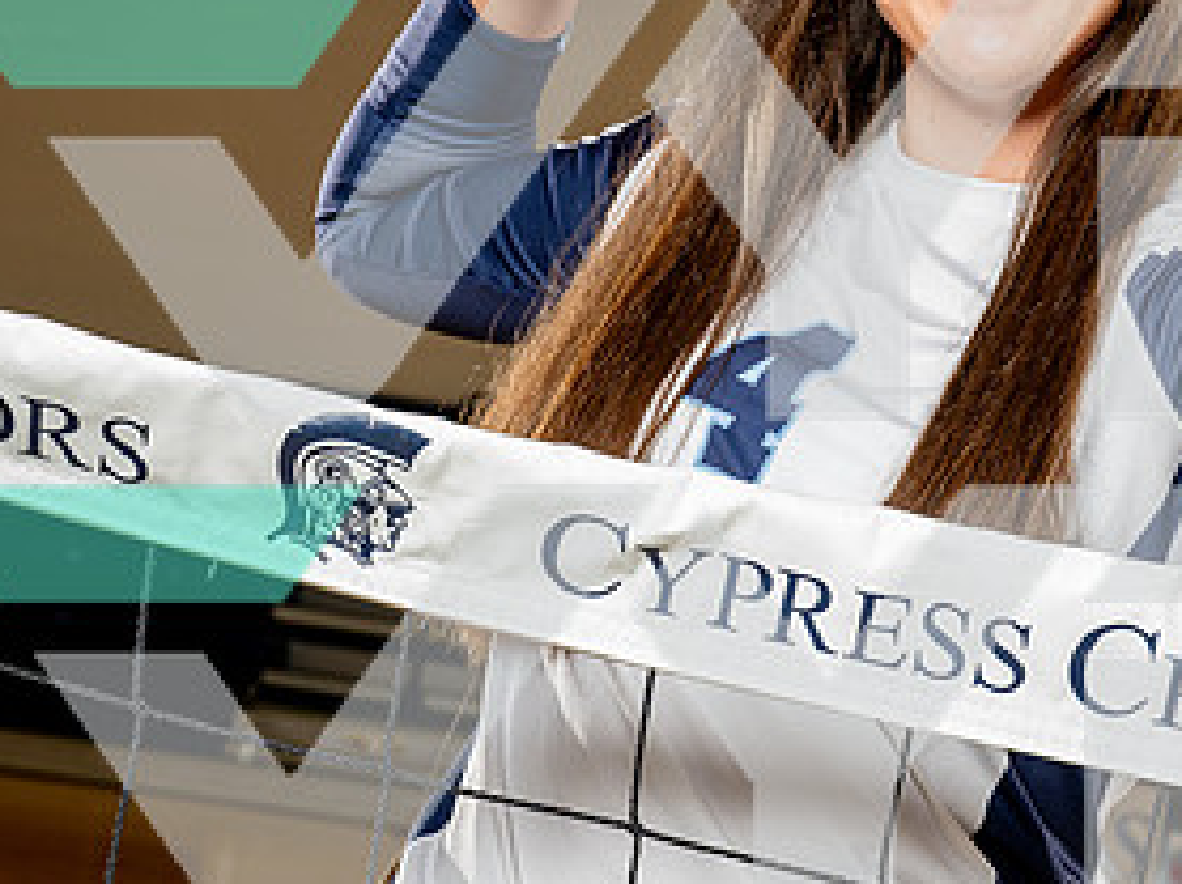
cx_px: 1027
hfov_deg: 19.5
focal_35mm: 99
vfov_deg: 14.8
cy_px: 196
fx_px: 3378
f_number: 7.1
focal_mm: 46
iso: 1000
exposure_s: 1/250
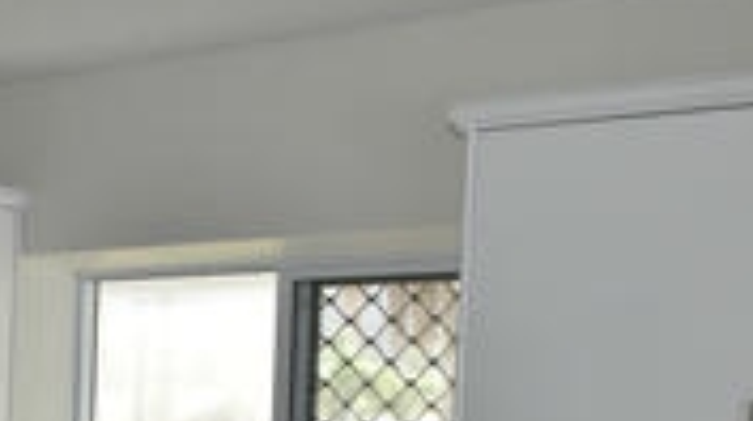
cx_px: 87
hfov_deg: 23.1
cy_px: 704
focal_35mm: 90
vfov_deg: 12.5
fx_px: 1795
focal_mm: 18
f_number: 4.5
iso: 640
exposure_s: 1/200
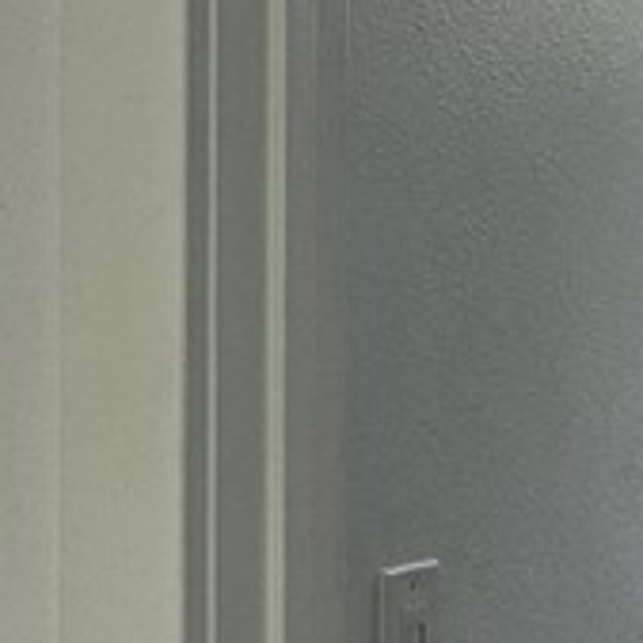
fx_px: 1576
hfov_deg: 22.9
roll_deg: -0.6
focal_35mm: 75
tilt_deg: -0.4
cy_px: 361
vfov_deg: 23.0
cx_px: 438
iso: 100
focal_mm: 2.22
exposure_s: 1/99
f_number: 2.2
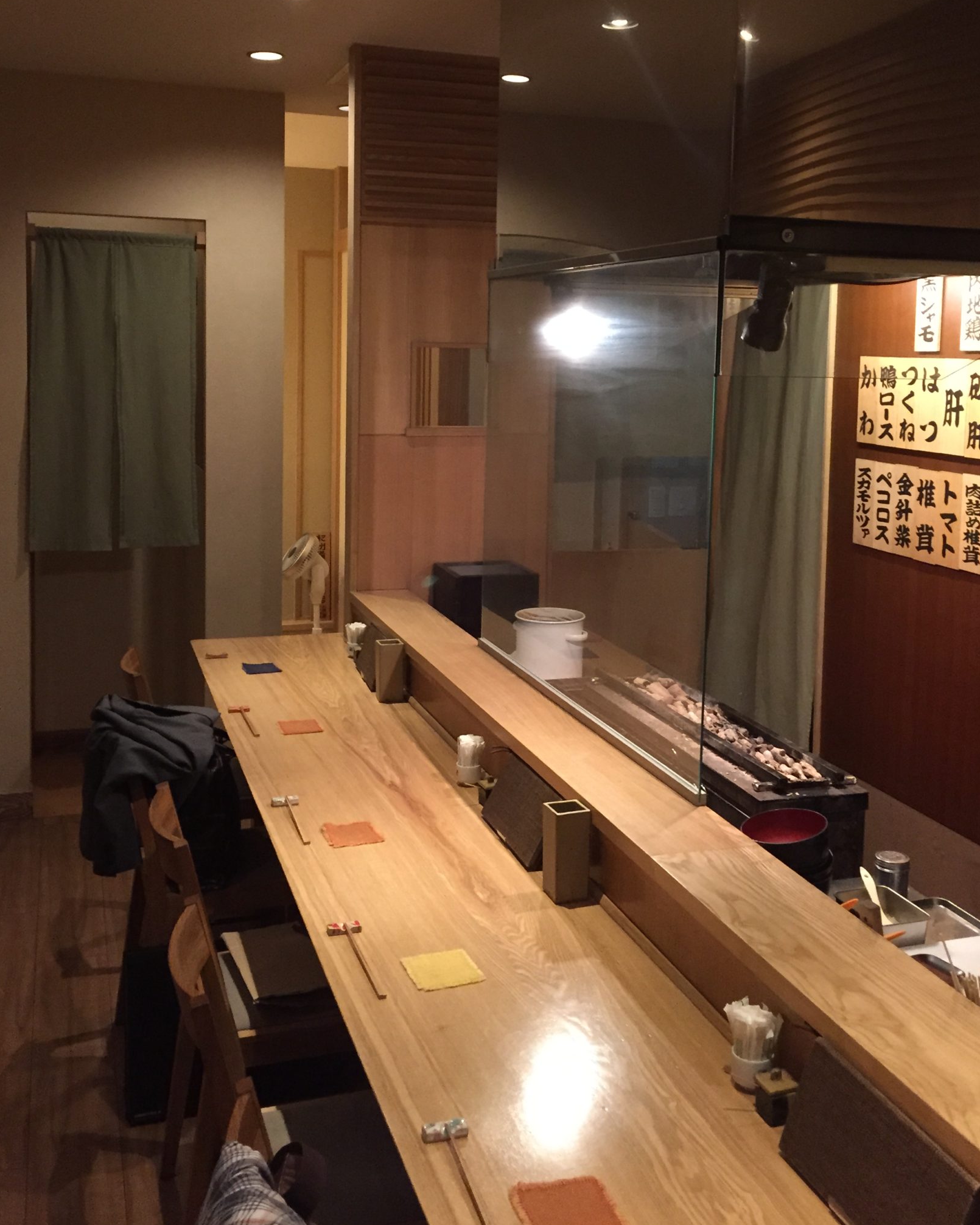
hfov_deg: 41.1
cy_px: 462
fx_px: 1305
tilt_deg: -5.3
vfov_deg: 49.8
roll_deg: -0.5
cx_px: 503
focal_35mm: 36
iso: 250
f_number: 2.2
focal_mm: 4.15
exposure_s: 1/17
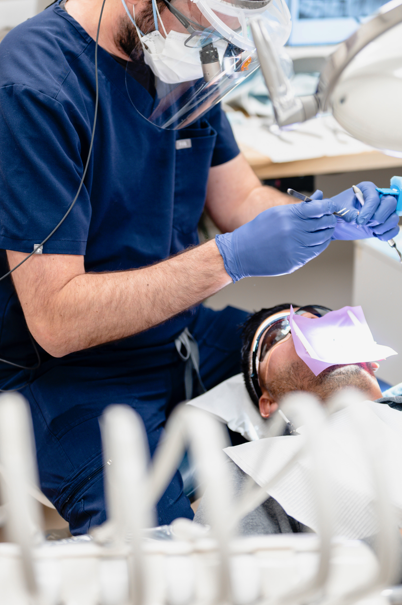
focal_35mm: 81
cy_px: 226
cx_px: 149
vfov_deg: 25.0
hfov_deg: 16.8
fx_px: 1358
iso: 125
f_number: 1.8
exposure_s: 1/60
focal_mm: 50
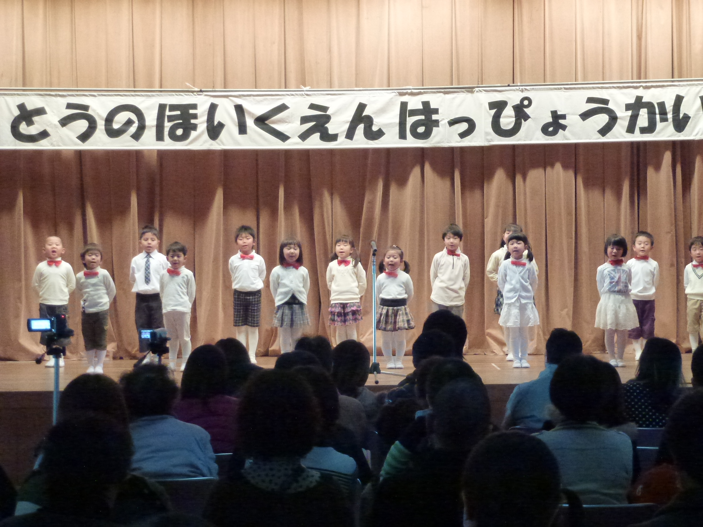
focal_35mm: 89
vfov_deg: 16.6
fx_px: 1807
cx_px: 352
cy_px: 264
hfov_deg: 22.0
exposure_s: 1/30
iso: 800
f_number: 4.9
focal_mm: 16
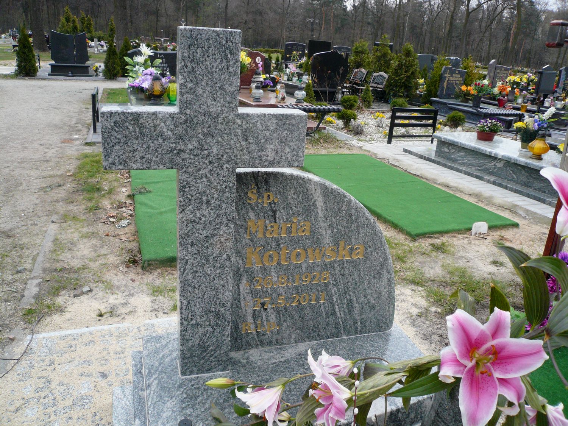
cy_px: 213
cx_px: 284
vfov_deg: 49.7
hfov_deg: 63.4
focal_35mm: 28
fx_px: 459
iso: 100
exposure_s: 1/320
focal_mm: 4.6
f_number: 2.8
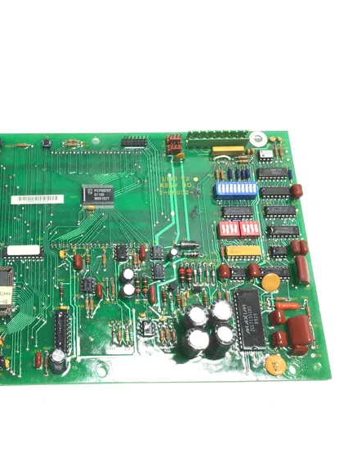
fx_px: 549
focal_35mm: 42
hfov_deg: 33.7
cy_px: 228
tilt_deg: -66.2
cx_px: 91
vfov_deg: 44.8
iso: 32
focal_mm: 3.3
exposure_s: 1/60
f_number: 2.4
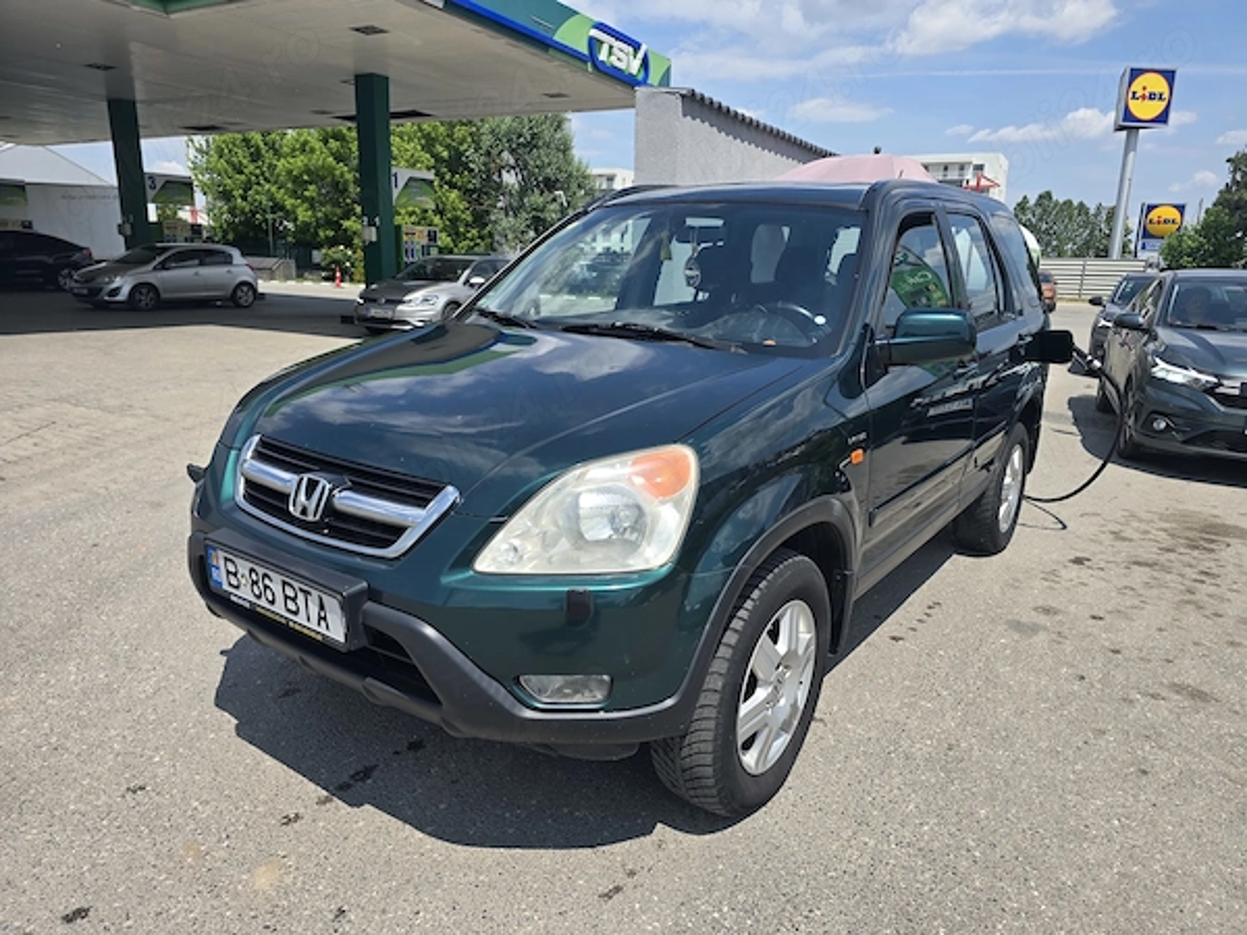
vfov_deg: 58.9
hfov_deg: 73.9
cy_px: 468
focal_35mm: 23
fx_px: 829
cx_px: 624
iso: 12
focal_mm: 6.3
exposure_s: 1/825
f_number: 1.7
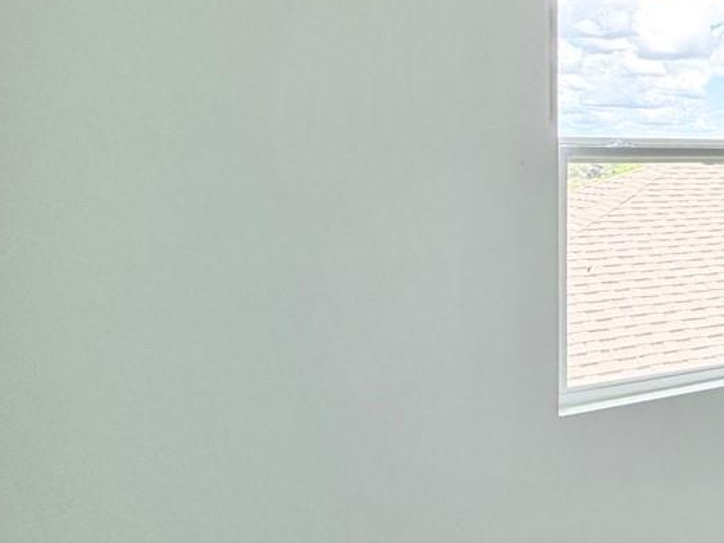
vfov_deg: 33.1
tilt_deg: -0.5
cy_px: 153
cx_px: 1055
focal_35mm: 43
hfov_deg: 29.4
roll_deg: -0.1
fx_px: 900
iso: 64
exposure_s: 1/121
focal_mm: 2.22
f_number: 2.2
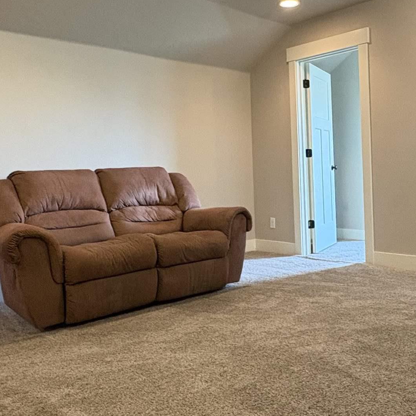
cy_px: 180
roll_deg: +2.2
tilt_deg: -0.3
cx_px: 270
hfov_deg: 45.5
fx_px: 489
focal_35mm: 36
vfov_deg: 45.9
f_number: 2.2
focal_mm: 2.22
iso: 320
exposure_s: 1/60
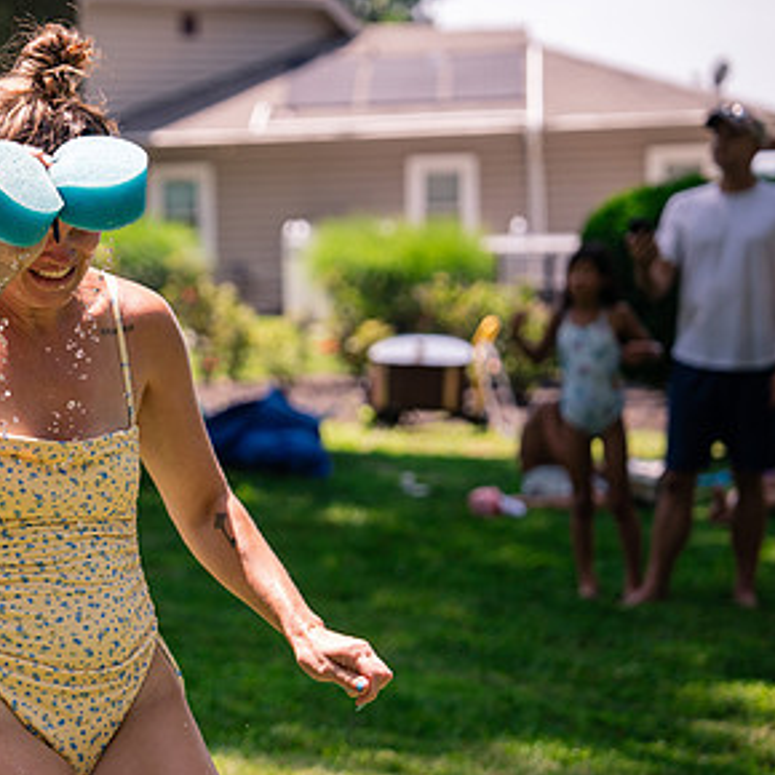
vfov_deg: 14.7
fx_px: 3014
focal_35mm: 119
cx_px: 40
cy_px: 383
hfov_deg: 14.5
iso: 250
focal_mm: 70
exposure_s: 1/1600
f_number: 2.8
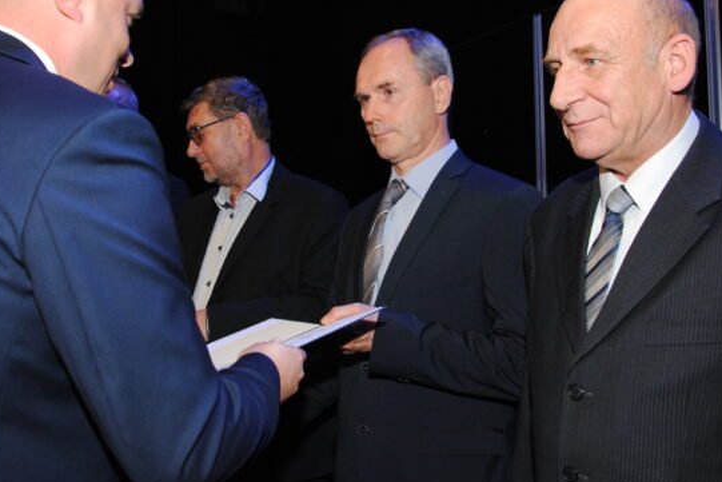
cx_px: 351
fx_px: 702
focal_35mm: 35
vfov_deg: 37.8
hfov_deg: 54.4
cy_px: 205
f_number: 5.6
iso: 400
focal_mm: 18
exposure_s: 1/60
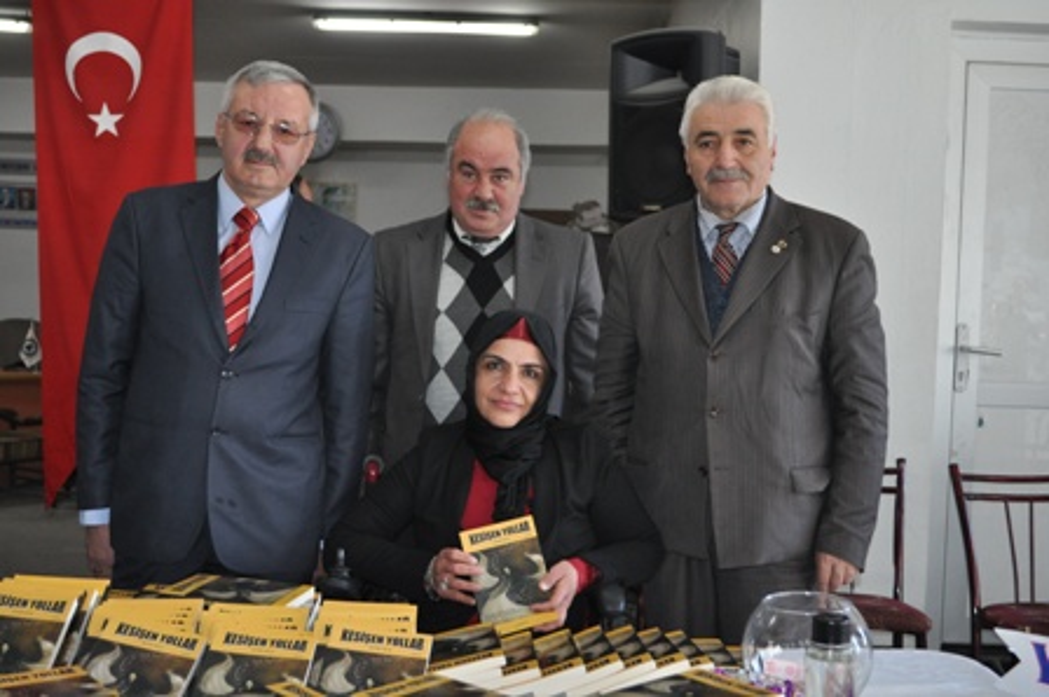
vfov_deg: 29.8
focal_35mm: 45
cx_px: 524
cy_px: 348
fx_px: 1310
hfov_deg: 43.6
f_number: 4.5
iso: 800
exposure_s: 1/60
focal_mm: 30
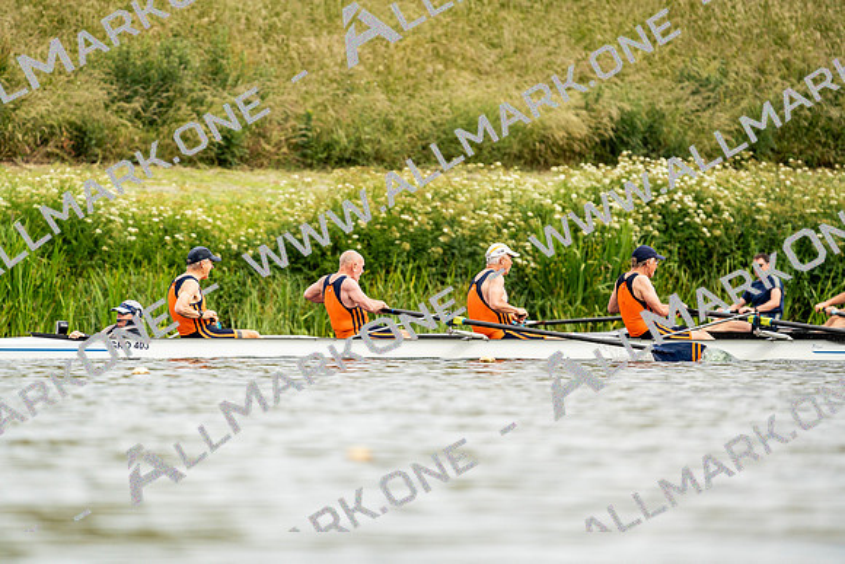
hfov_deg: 3.4
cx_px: 422
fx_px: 14086
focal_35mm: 600
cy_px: 282
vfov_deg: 2.3
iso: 500
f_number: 6.3
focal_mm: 600
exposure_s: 1/2000
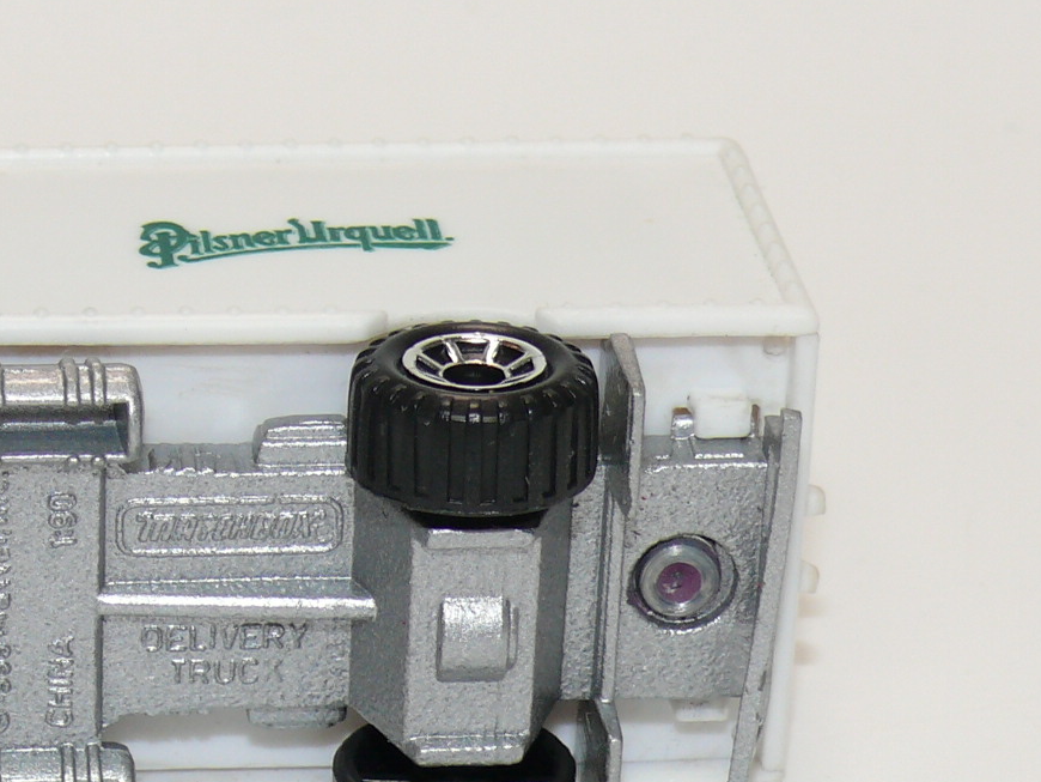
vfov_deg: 8.7
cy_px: 426
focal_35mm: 171
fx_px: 5144
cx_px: 184
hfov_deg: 11.5
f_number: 4
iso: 100
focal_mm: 12.8
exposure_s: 1/30
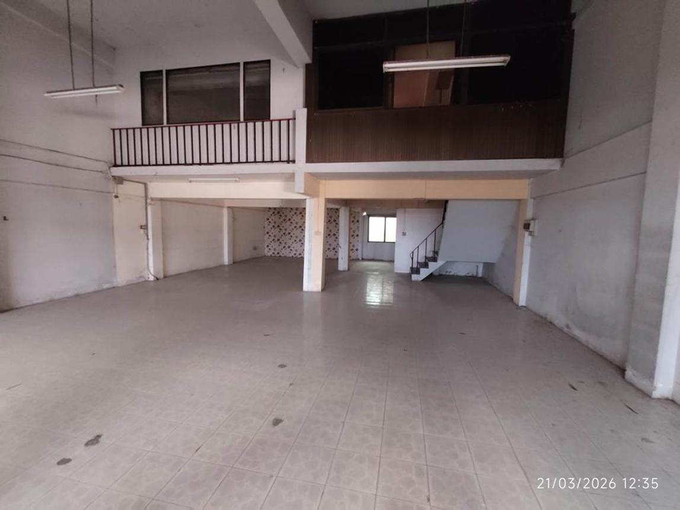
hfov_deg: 94.5
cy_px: 255
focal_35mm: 16
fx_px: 314
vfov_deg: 78.1
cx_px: 340
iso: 637
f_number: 2.2
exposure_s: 1/20
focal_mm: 1.67
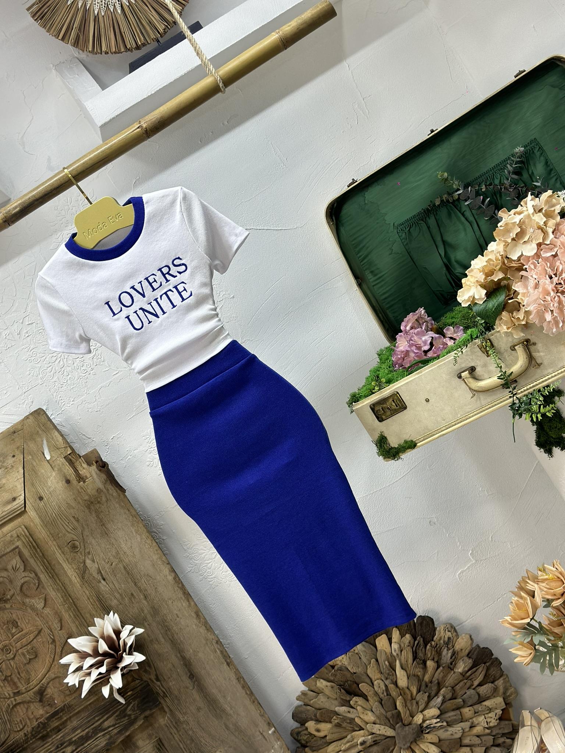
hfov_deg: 30.3
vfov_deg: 39.7
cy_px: 376
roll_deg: +32.7
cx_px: 282
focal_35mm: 48
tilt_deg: -3.7
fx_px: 1045
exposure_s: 1/100
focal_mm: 6.86
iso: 80
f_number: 1.78
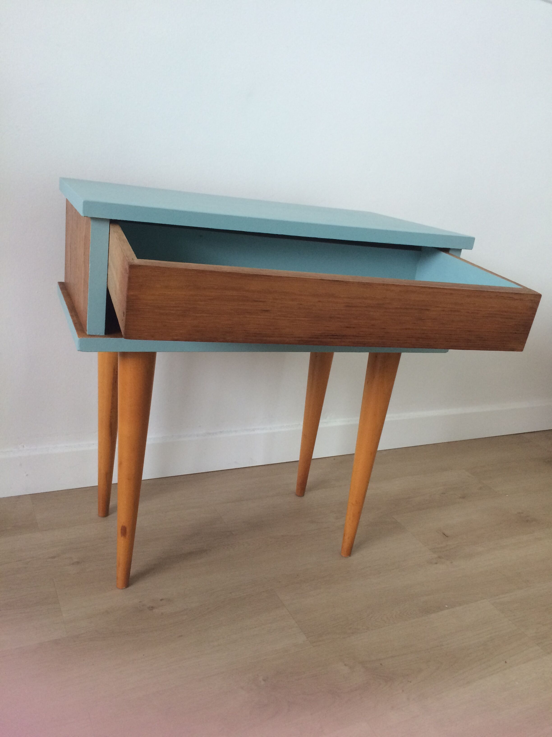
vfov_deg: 61.7
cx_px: 276
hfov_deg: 48.2
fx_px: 617
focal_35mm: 29
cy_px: 368
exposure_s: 1/33
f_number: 2.2
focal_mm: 4.15
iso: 160
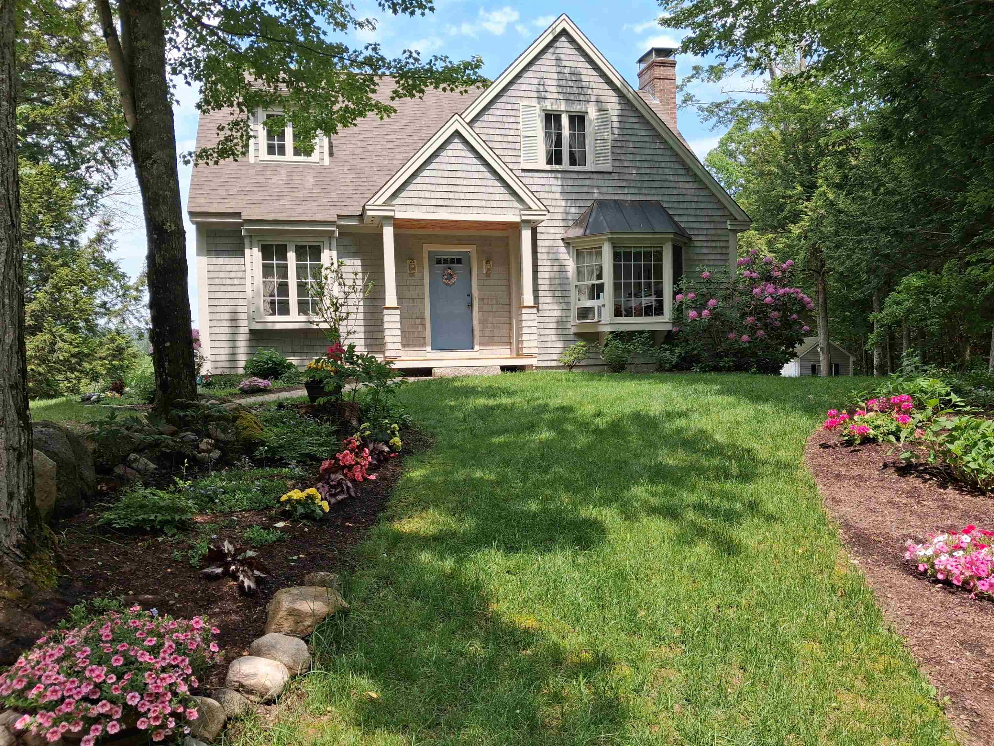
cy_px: 373
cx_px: 497
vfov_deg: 51.4
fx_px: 775
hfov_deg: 65.3
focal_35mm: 27
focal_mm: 4
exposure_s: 1/329
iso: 25
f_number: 1.8
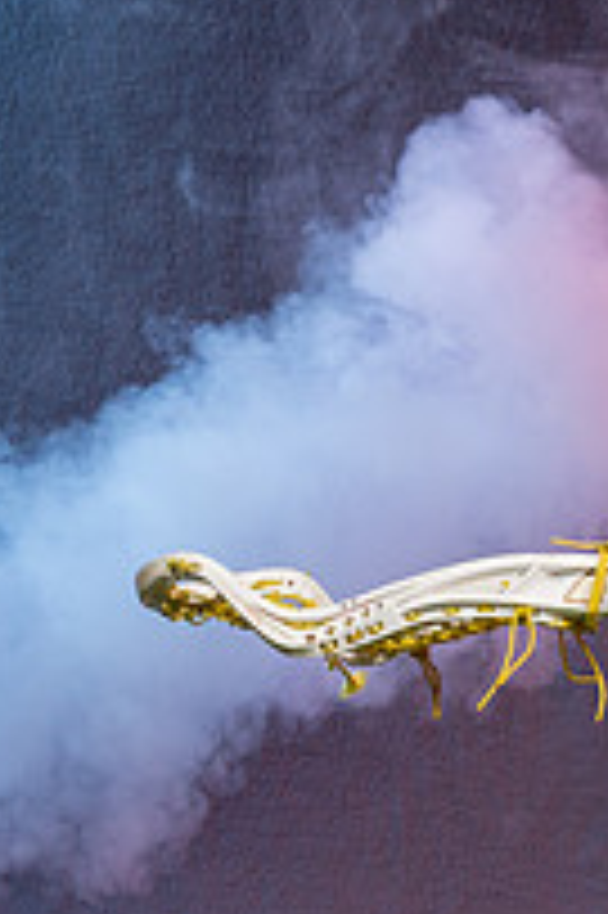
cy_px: 182
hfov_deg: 3.9
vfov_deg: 6.0
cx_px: 1287
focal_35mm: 344
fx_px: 8729
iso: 64
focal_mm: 95
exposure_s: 1/200
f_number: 8
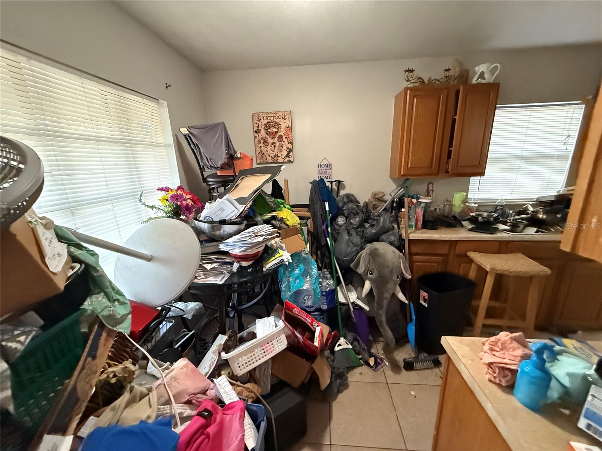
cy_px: 226
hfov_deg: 102.1
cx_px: 301
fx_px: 243
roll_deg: +1.5
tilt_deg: -11.8
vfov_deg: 85.7
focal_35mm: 14
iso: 1250
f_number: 2.2
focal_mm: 2.22
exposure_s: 1/60
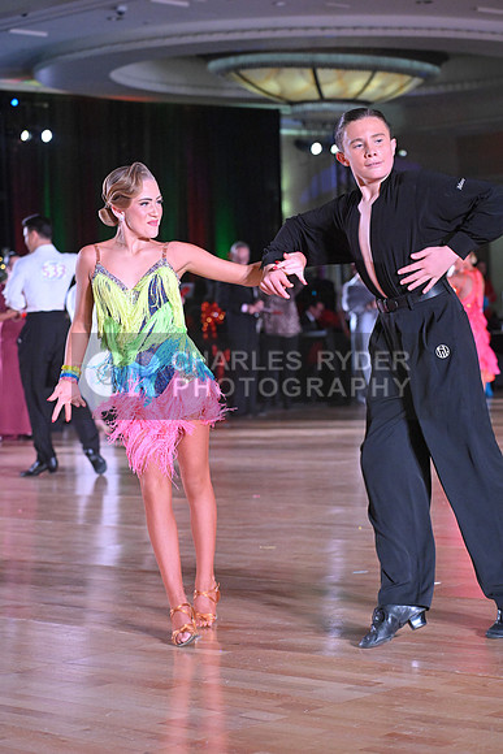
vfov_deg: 22.1
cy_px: 377
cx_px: 252
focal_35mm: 92
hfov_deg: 14.9
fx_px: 1927
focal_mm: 92
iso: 5000
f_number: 5
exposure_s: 1/400
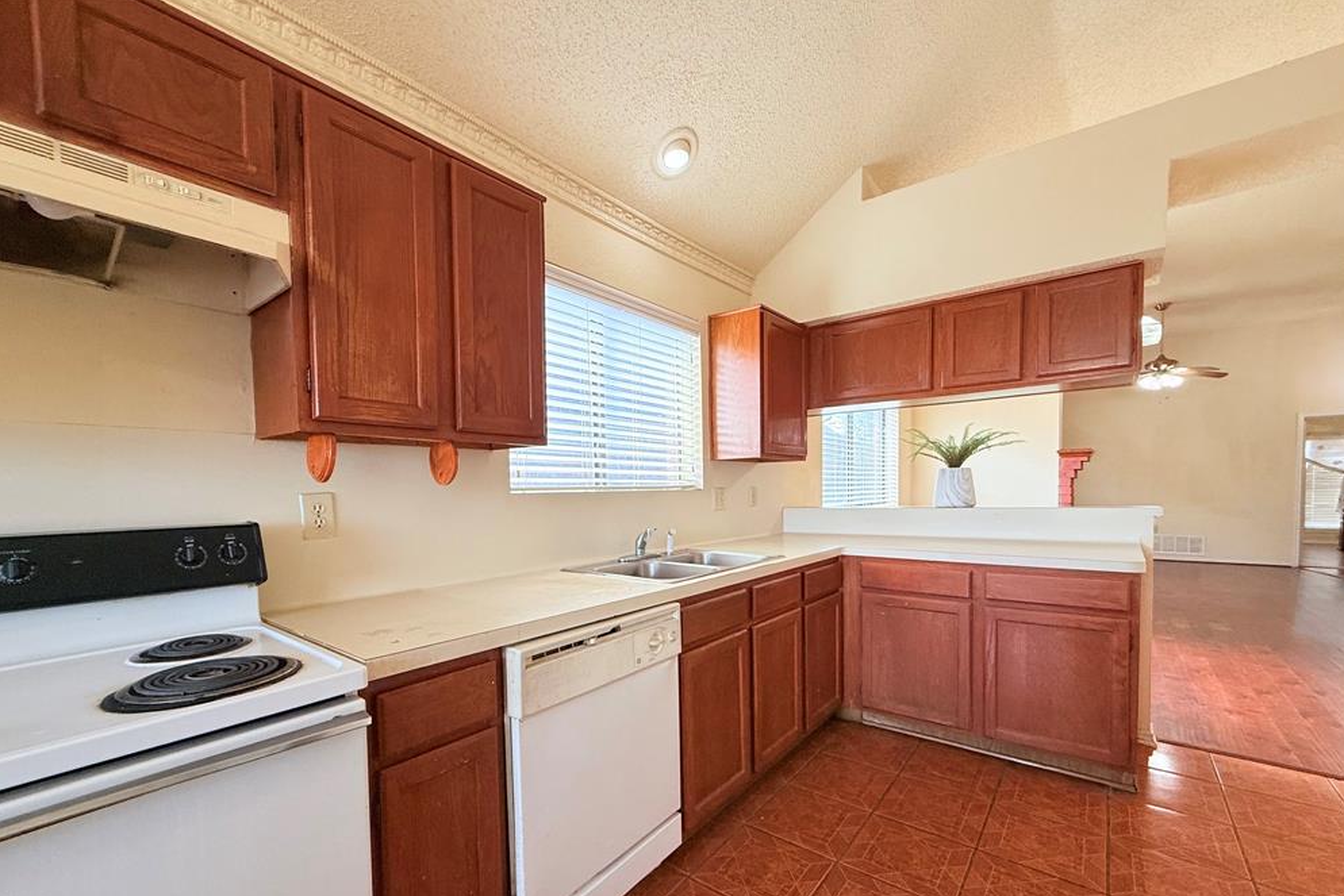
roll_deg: -0.2
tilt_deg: -2.6
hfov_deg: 100.4
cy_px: 512
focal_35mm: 15
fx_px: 560
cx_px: 668
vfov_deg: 76.9
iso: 125
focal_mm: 2.22
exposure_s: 1/120
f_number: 2.2
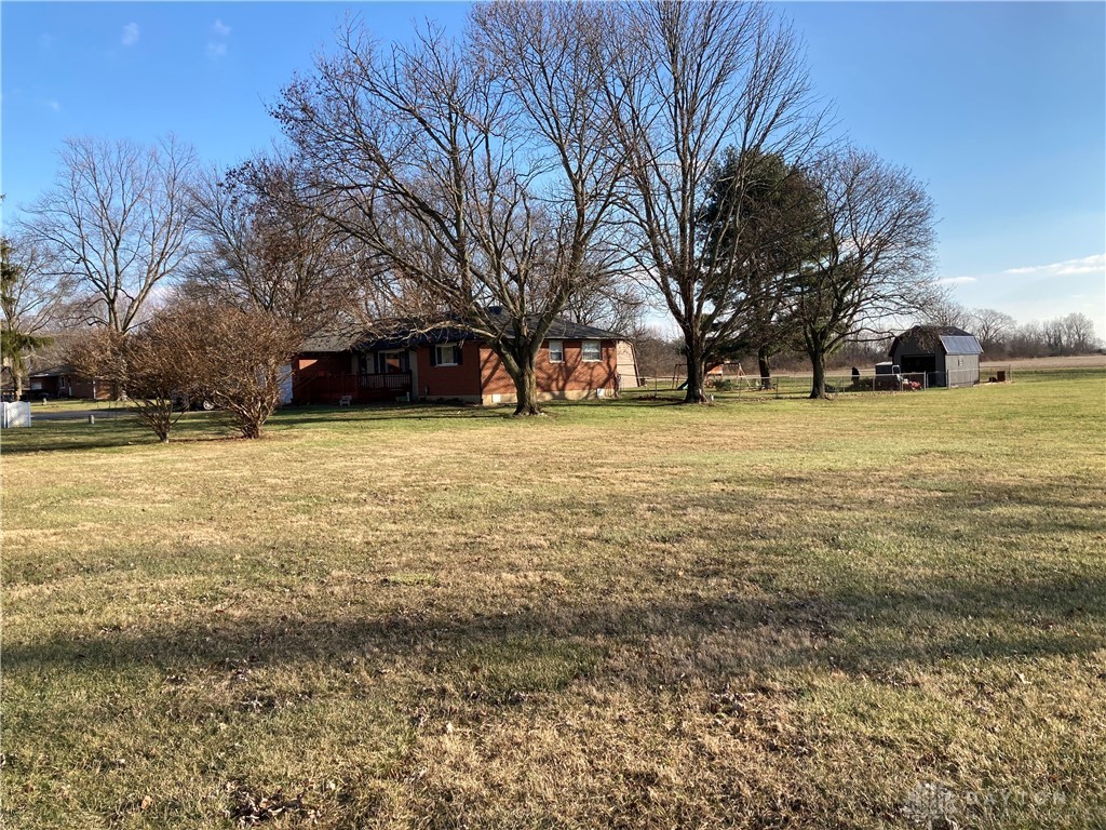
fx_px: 895
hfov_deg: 63.4
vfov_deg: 49.7
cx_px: 553
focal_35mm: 28
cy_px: 415
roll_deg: +1.1
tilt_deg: -2.1
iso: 20
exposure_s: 1/1021
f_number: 1.8
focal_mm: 3.99
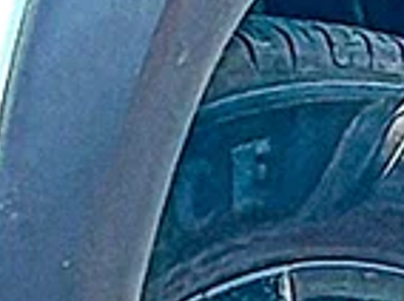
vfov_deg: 3.0
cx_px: 623
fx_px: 5756
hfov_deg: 4.0
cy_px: 643
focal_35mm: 494
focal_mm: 6.86
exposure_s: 1/1757
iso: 100
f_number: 1.78
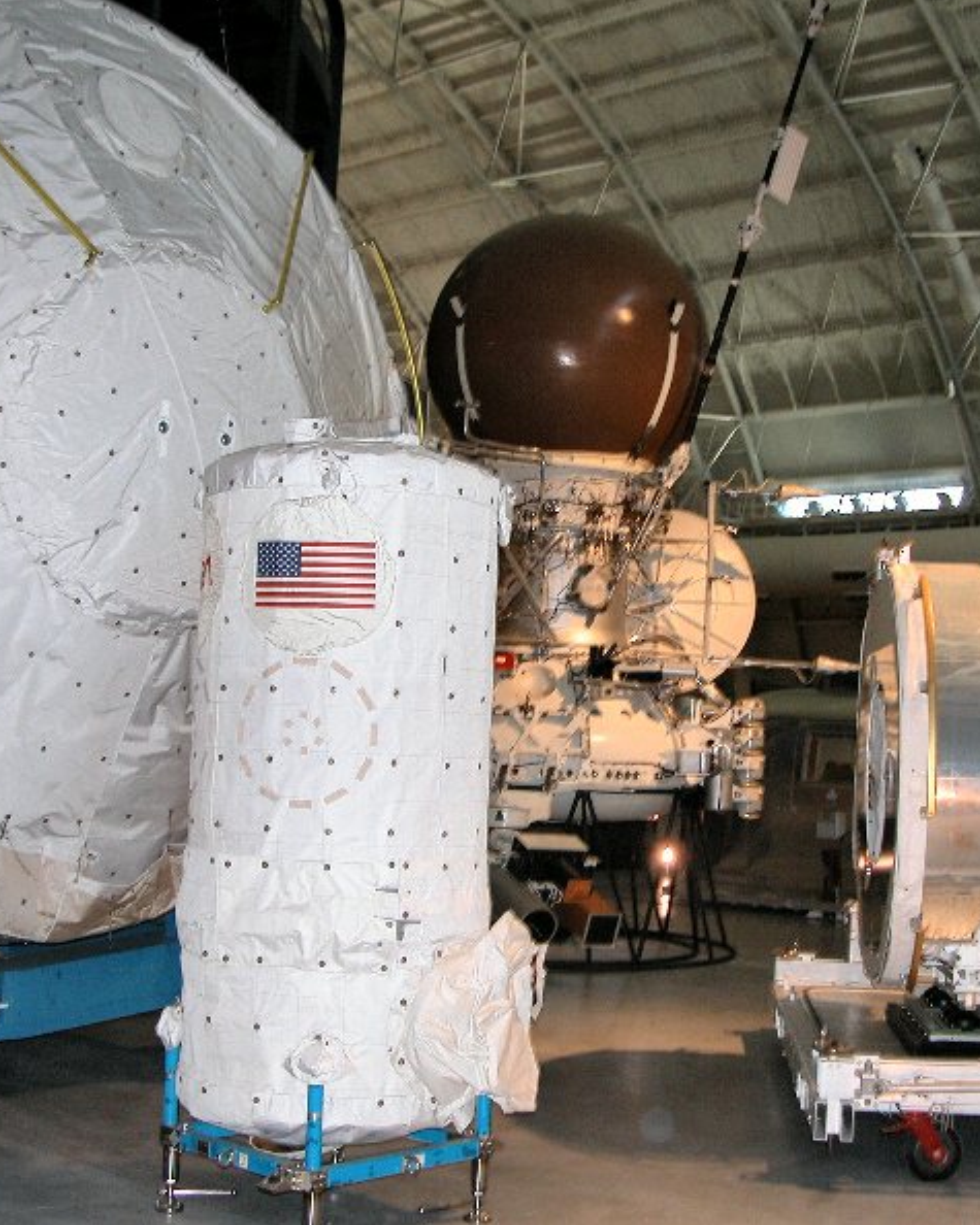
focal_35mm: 46
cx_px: 565
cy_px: 608
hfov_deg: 32.7
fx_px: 1668
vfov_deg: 40.3
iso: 200
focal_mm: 9
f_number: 2.8
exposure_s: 1/60
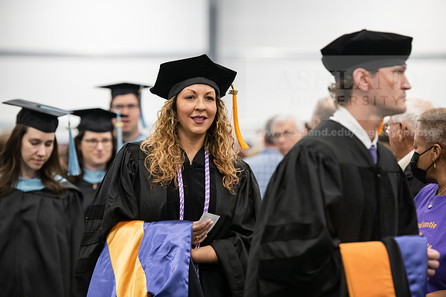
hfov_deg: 14.2
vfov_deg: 9.5
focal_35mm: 145
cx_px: 223
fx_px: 1797
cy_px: 148
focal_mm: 145
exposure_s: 1/200
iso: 3200
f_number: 3.2
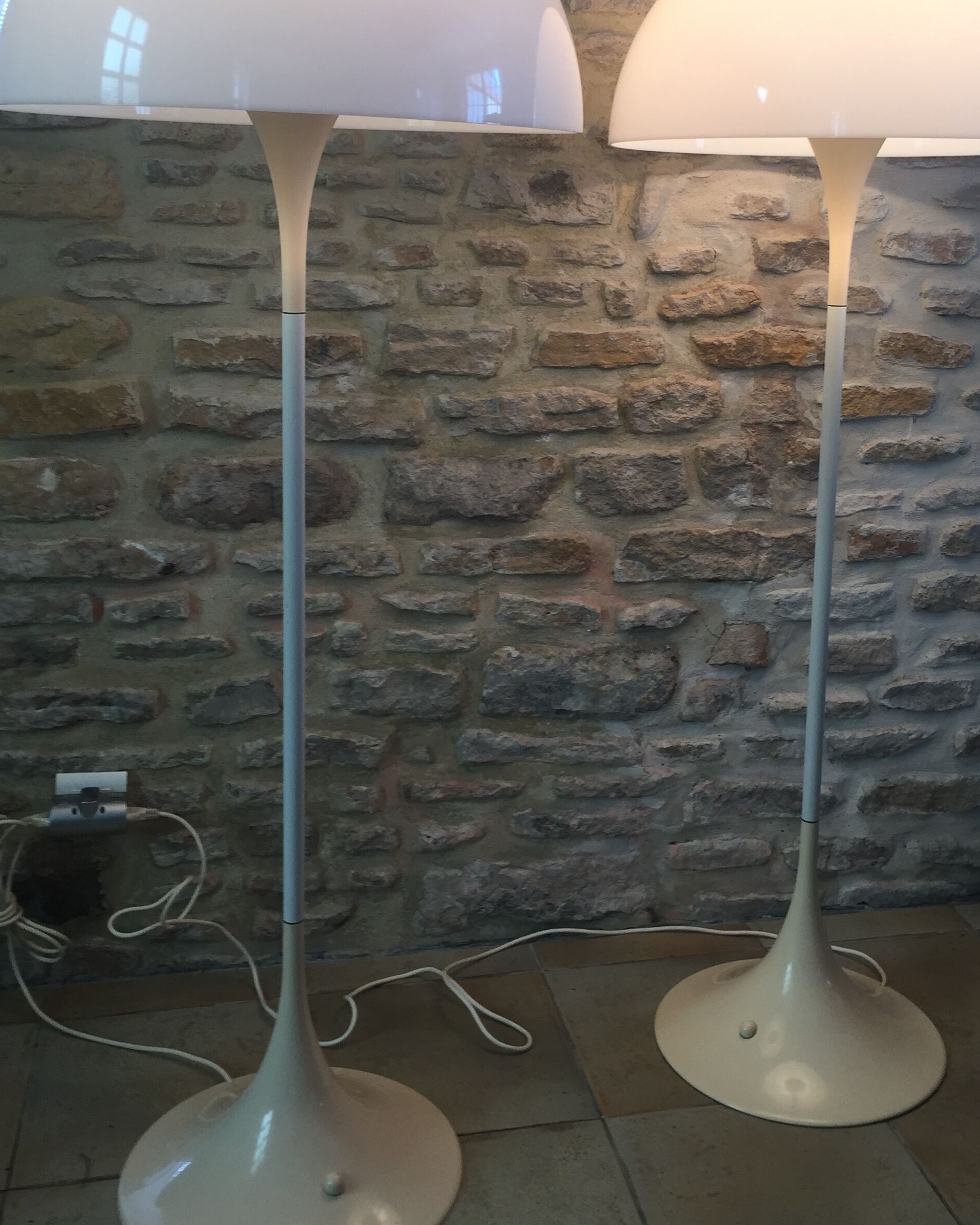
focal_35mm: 39
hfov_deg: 38.1
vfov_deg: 46.5
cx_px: 565
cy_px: 478
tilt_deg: -10.8
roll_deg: -0.6
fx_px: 1414
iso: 40
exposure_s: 1/50
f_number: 2.2
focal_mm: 4.15
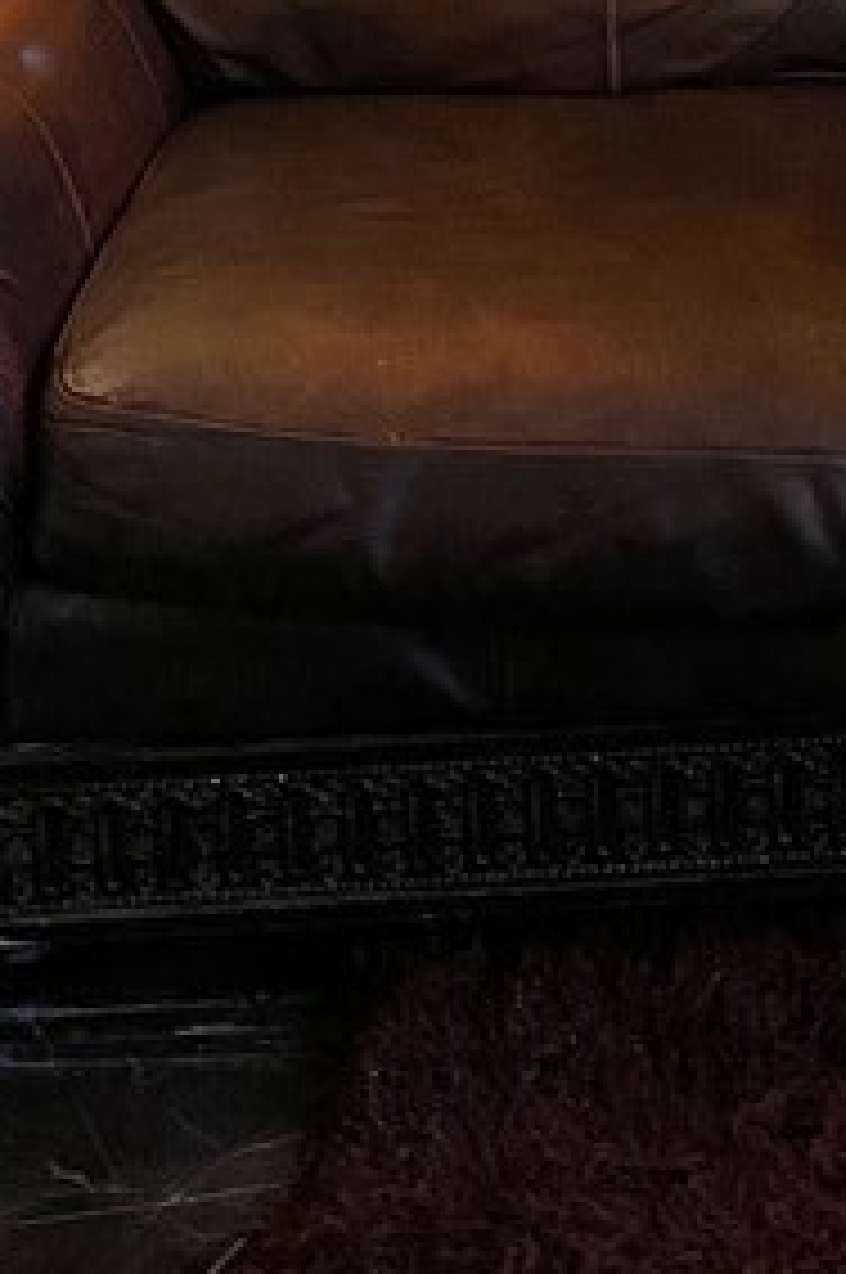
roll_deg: +1.3
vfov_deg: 18.6
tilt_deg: -6.7
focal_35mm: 98
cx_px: 1098
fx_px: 3463
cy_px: -599
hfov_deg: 13.4
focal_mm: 4.25
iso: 640
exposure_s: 1/30
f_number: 1.8
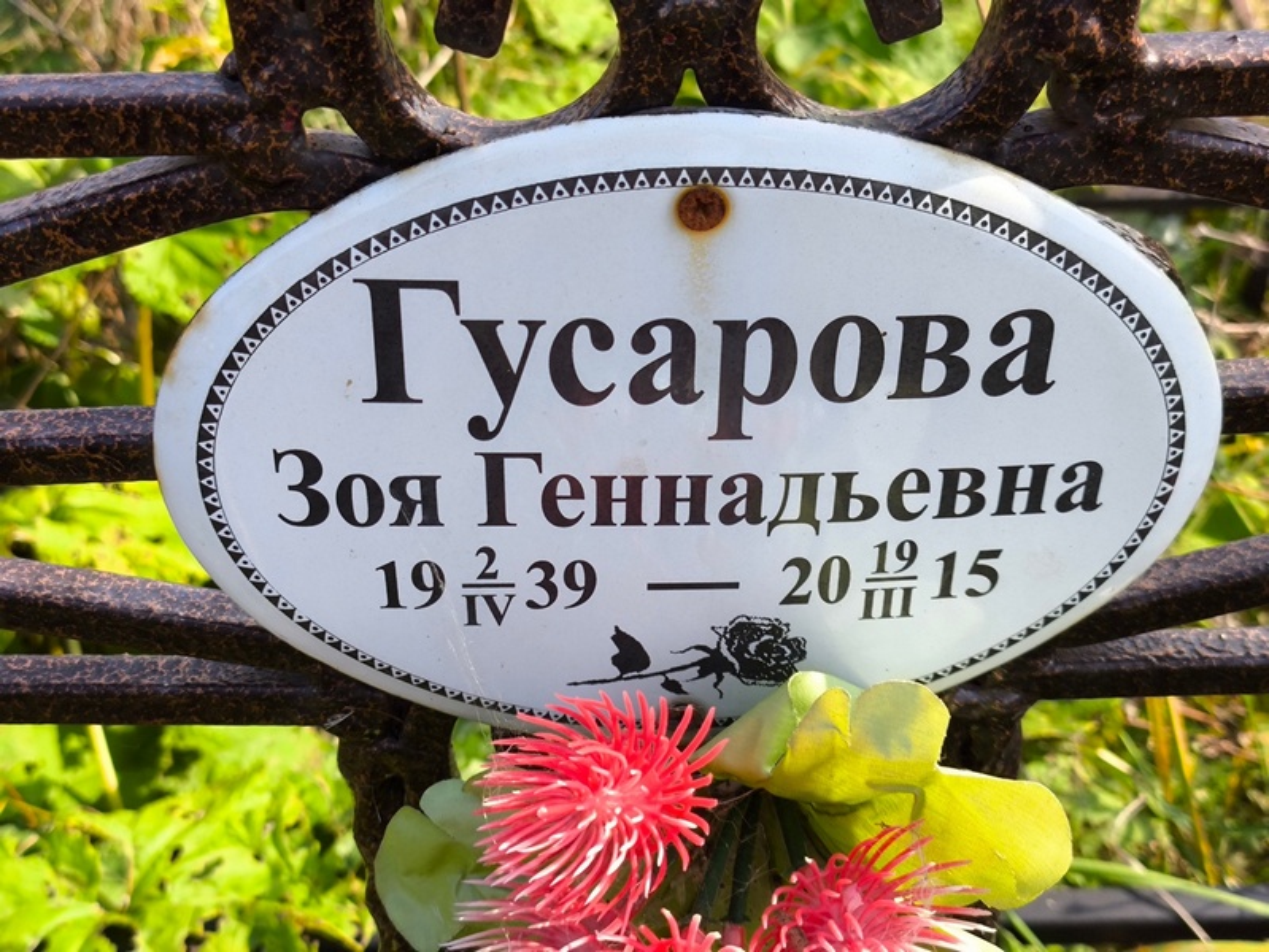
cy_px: 476
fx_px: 1834
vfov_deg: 29.1
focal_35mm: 50
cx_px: 634
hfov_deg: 38.2
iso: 50
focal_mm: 4.71
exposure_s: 1/328
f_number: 1.7
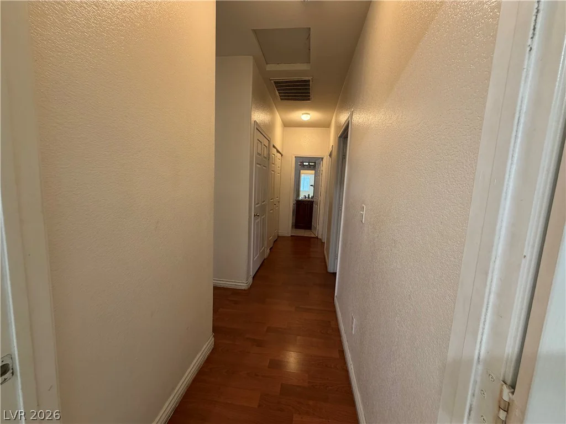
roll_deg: -2.0
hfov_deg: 102.1
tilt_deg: -7.3
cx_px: 283
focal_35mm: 14
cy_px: 212
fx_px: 229
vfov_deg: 85.7
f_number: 2.2
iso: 200
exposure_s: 1/60
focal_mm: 2.22
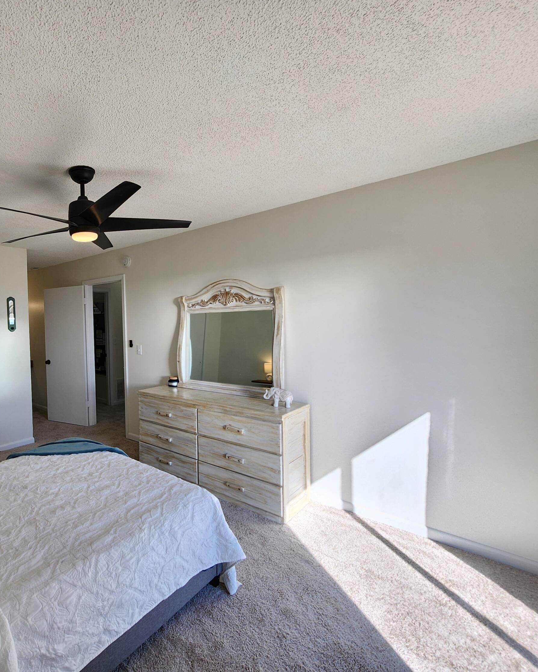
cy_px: 335
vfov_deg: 89.6
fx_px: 338
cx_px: 114
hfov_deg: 70.1
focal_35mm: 17
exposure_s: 1/129
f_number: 2.2
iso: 32
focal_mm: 1.74
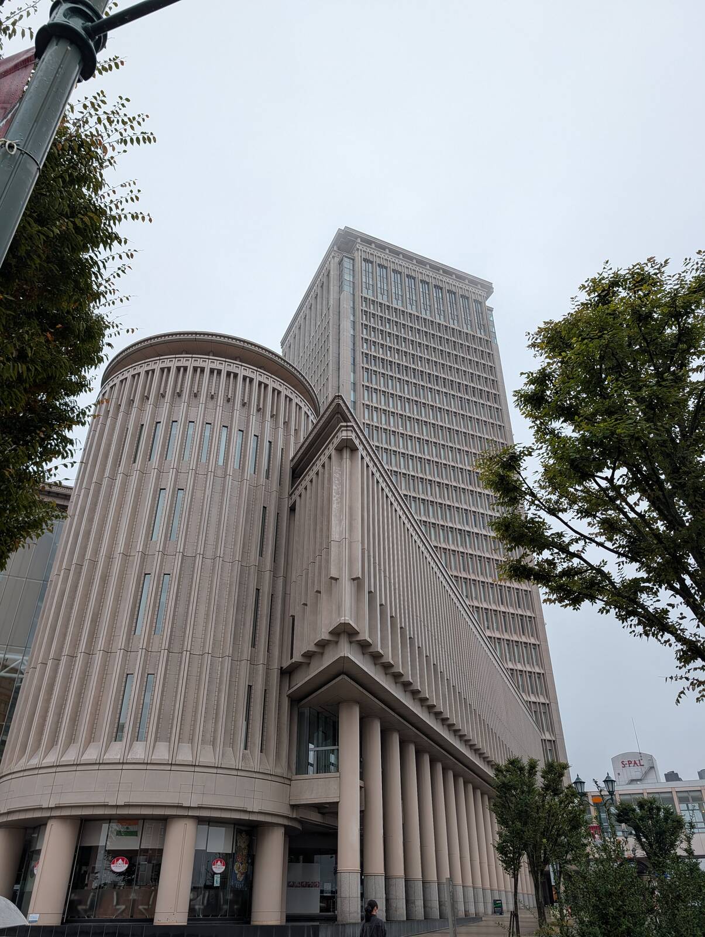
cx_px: 352
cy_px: 468
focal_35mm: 24
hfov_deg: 56.9
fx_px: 650
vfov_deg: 71.5
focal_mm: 6.9
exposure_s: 1/267
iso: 21
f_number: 1.68
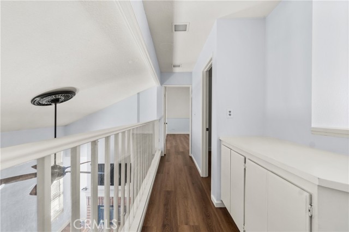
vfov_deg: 77.3
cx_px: 174
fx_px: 145
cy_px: 116
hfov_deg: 100.4
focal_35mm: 15
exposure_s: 1/4
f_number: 7.1
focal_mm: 10
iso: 100
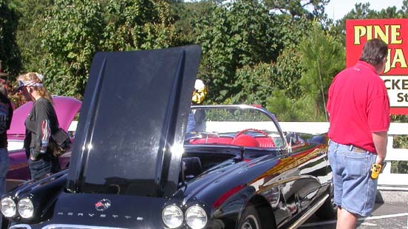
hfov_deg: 34.8
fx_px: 649
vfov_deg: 19.9
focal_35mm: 60
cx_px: 172
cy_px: 172
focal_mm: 7.85
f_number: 6.7
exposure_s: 1/221
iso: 100
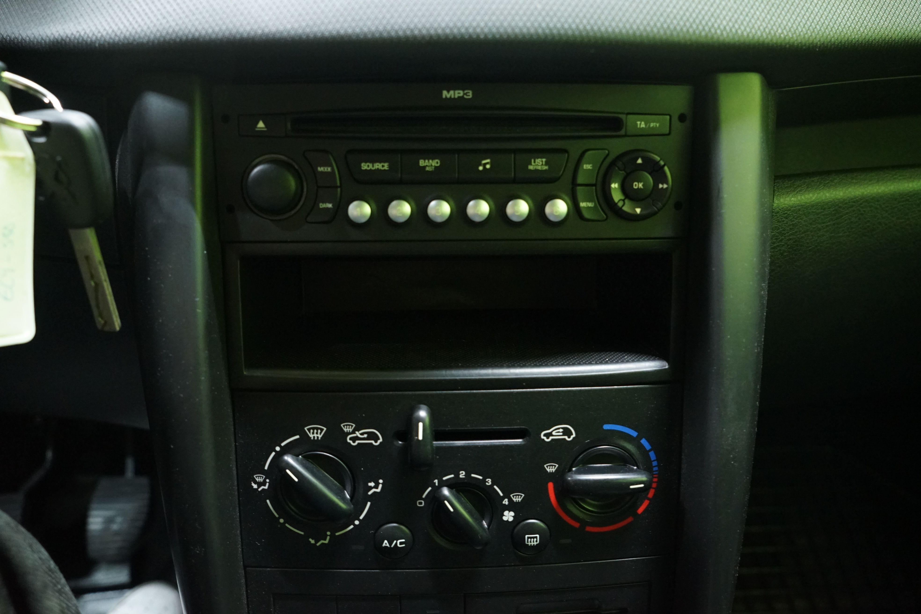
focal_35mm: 28
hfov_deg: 65.5
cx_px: 460
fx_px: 716
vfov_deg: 46.4
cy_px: 307
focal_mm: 28
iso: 4000
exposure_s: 1/20
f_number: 5.6
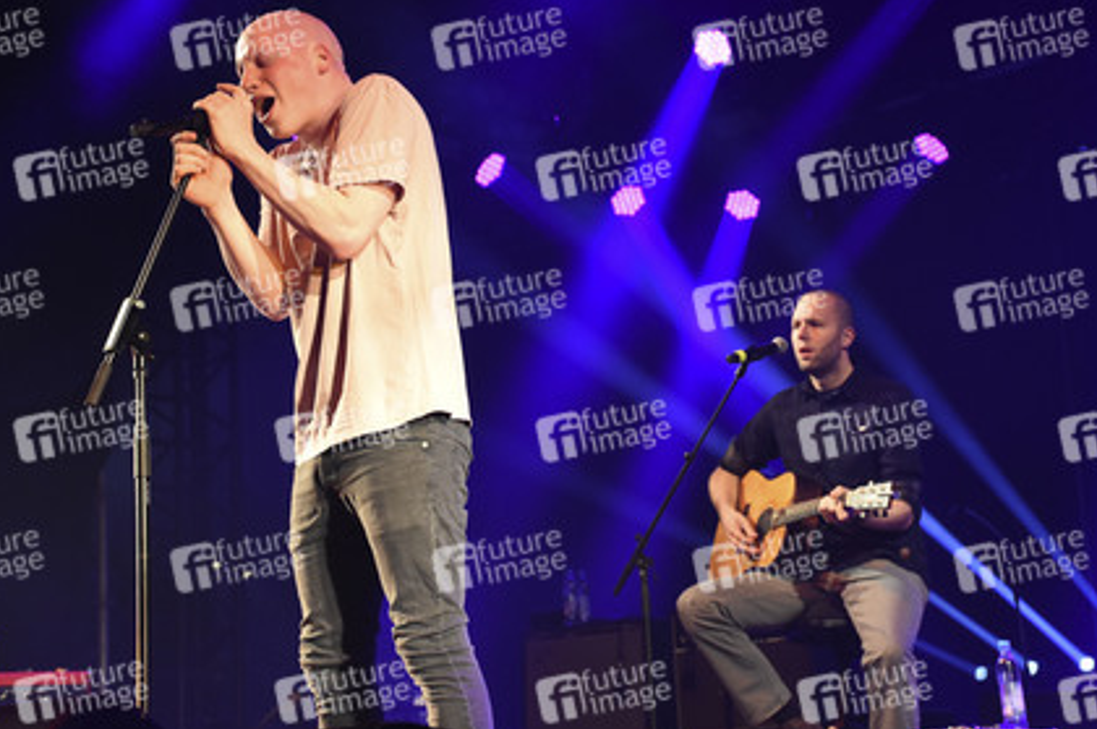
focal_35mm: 73
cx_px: 534
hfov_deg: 27.9
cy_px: 366
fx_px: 2208
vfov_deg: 18.7
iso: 3200
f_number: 5.6
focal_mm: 45
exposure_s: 1/160
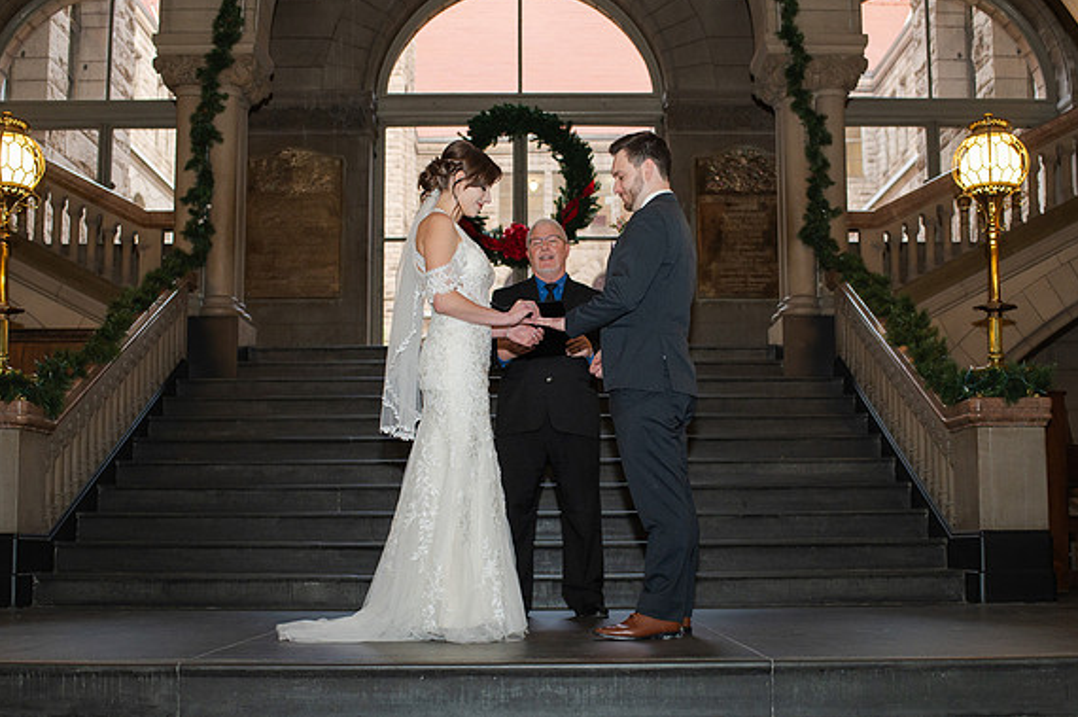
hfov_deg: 44.5
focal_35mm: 44
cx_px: 551
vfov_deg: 30.4
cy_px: 419
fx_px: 1316
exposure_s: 1/200
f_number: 3.5
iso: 1000
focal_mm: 35
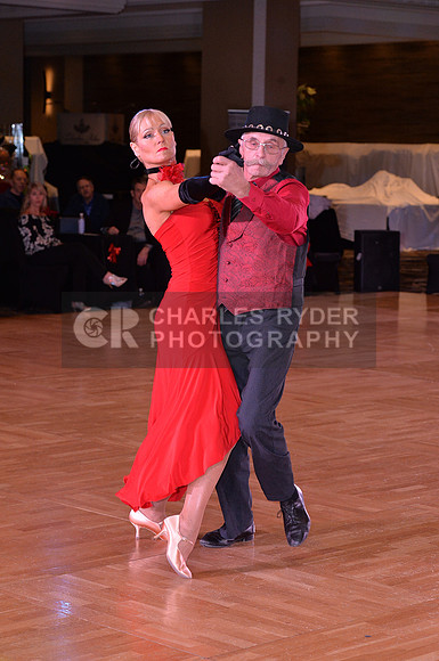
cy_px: 330
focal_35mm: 100
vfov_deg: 20.4
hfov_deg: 13.6
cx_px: 220
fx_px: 1835
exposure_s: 1/250
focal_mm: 100
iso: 2000
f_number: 6.3
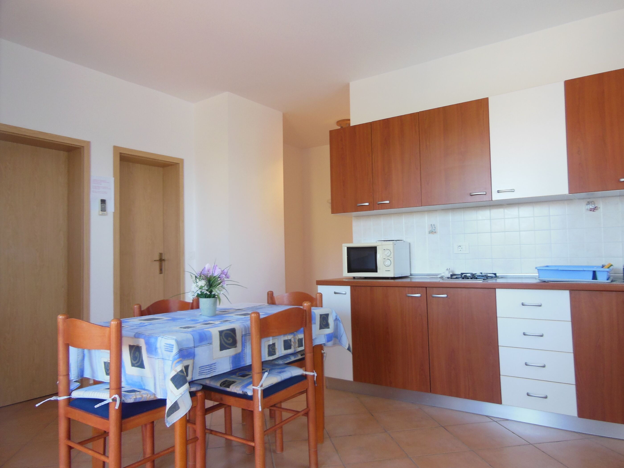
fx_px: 451
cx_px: 312
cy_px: 234
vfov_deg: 54.9
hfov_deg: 69.4
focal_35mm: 25
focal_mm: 4.5
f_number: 3.5
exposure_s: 1/30
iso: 200
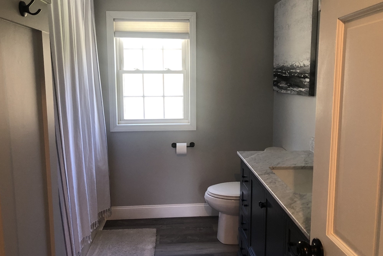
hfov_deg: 61.9
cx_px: 193
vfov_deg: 43.6
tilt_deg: -6.9
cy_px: 117
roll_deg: +0.7
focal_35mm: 30
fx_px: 319
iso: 40
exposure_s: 1/20
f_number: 1.8
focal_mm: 3.99
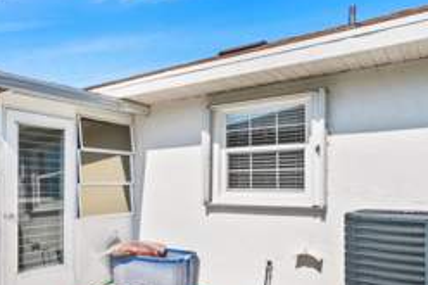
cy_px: 197
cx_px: 102
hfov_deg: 57.0
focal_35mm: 31
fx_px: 368
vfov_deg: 41.6
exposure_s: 1/1250
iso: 640
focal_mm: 16
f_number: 8
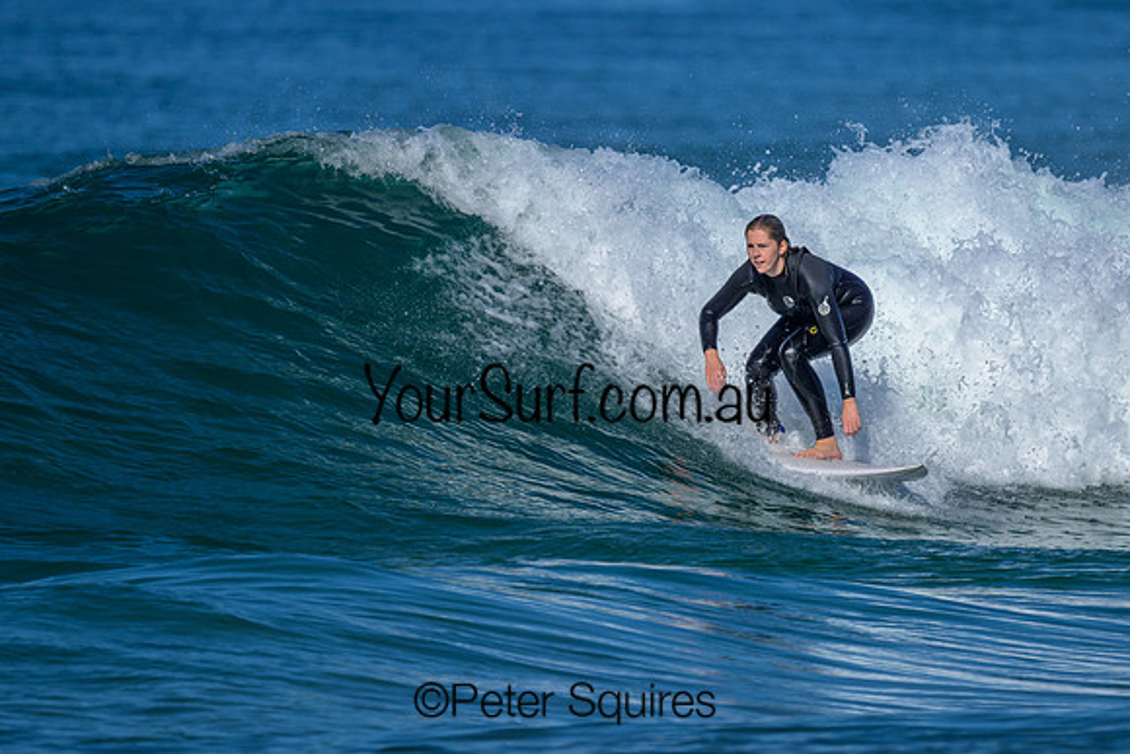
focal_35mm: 1101
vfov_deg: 1.3
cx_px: 696
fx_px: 34550
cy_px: 377
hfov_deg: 1.9
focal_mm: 800
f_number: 6.3
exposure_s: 1/2000
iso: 160
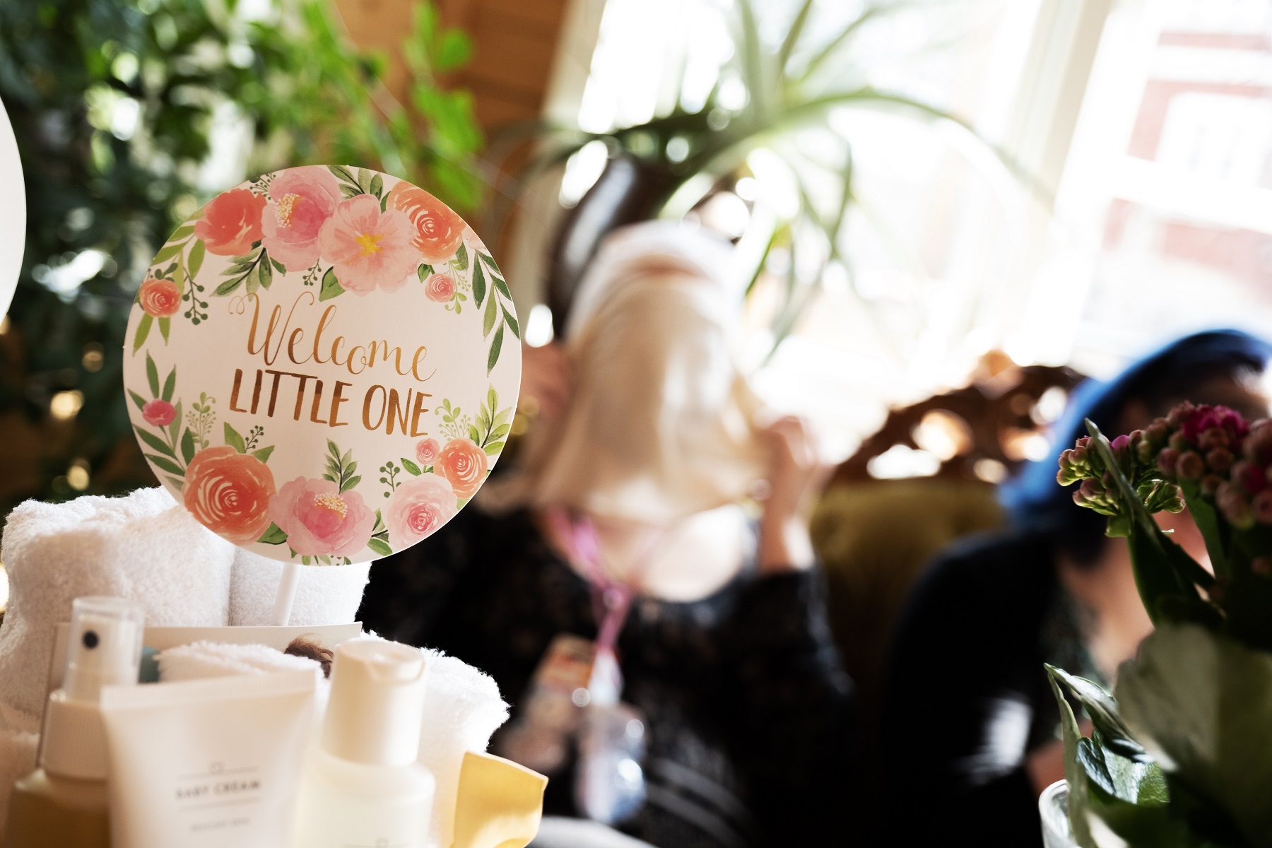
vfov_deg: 29.9
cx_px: 636
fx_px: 1590
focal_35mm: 45
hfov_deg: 43.6
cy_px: 424
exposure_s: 1/125
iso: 800
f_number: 2.8
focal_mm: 30.2
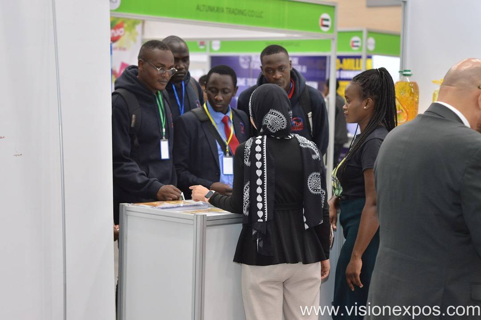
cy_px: 160
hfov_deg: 27.0
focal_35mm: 75
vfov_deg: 18.1
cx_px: 240
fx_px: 1001
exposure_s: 1/60
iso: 800
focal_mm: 50
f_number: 2.5
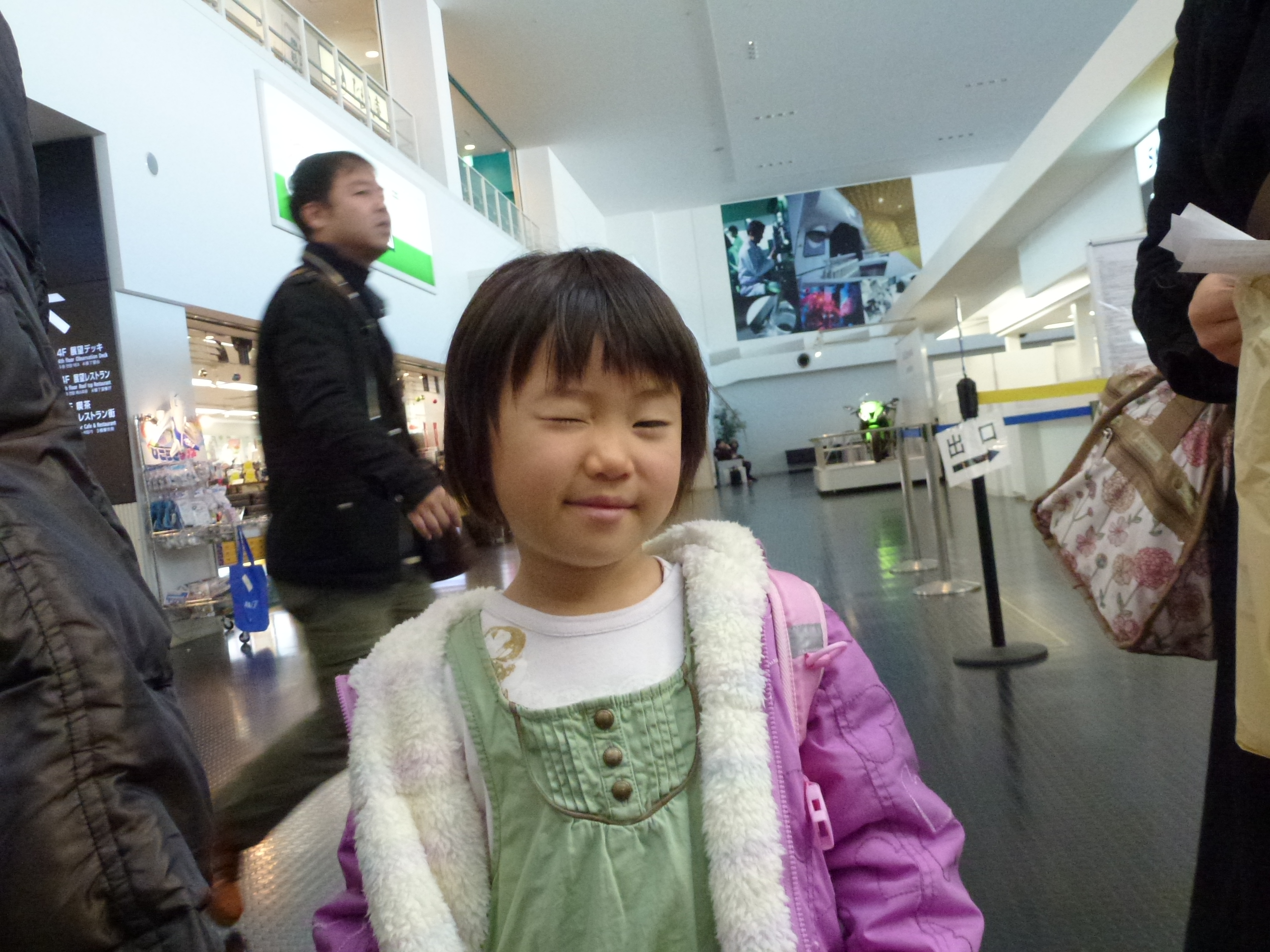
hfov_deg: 60.0
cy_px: 476
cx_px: 635
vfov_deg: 46.8
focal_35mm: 30
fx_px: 1101
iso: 640
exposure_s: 1/60
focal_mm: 5.4
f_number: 3.5
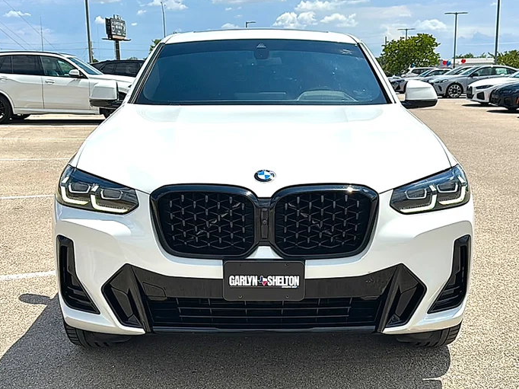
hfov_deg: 49.0
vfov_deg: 37.7
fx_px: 570
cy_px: 196
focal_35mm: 38
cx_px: 263
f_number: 1.78
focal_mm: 6.86
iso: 80
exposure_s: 1/10989
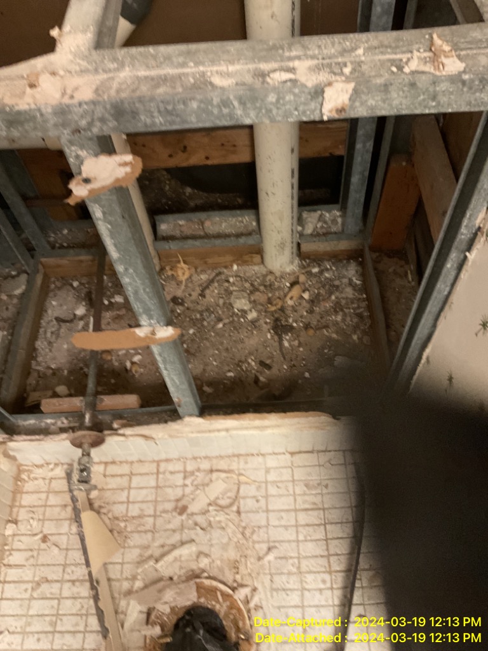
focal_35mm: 29
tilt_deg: -56.5
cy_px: 326
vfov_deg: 61.7
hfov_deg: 48.2
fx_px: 545
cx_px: 244
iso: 200
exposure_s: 1/40
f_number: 1.8
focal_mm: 3
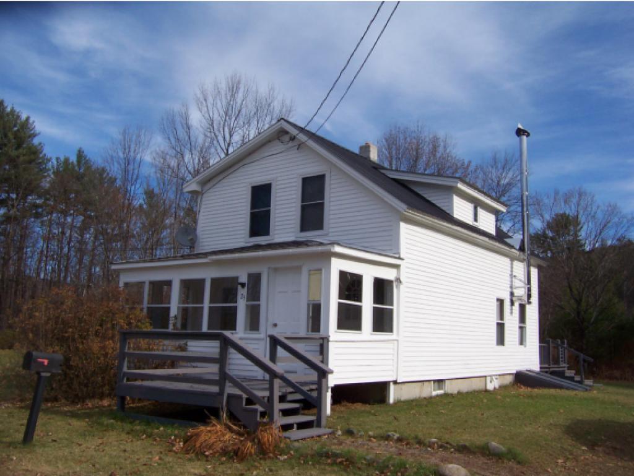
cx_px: 317
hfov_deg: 55.3
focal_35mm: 33
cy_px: 238
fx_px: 605
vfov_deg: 43.0
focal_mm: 5.5
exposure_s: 1/500
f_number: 5.6
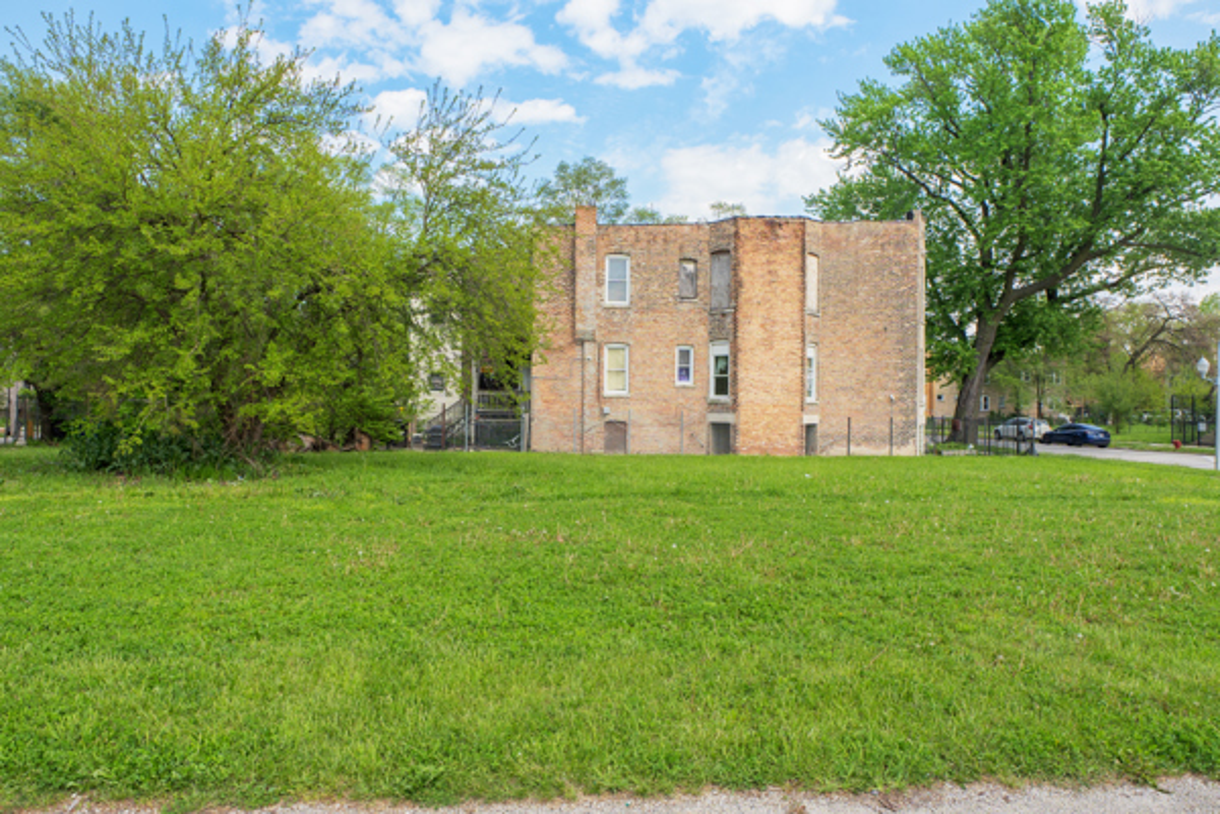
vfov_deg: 36.9
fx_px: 1220
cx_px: 610
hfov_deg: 53.1
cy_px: 407
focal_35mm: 36
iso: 125
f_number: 10
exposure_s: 1/200
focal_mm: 24
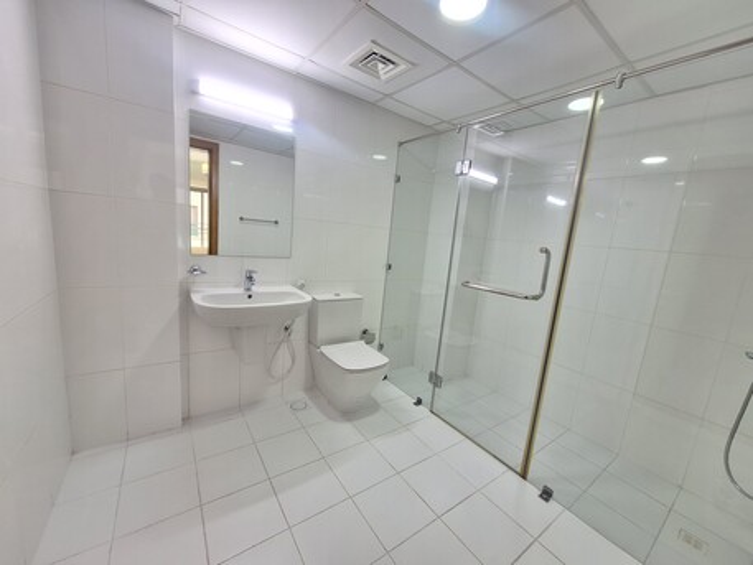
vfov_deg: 89.9
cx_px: 376
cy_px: 282
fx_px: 283
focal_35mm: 13
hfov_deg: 106.2
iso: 80
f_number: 2.2
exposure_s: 1/50
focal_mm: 1.74
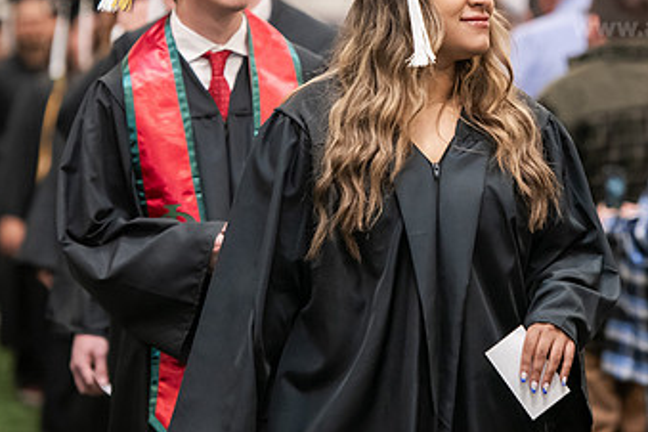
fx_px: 4626
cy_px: 68
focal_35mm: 257
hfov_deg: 8.0
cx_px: 486
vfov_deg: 5.3
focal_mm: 150
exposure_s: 1/200
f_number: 3.2
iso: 2500
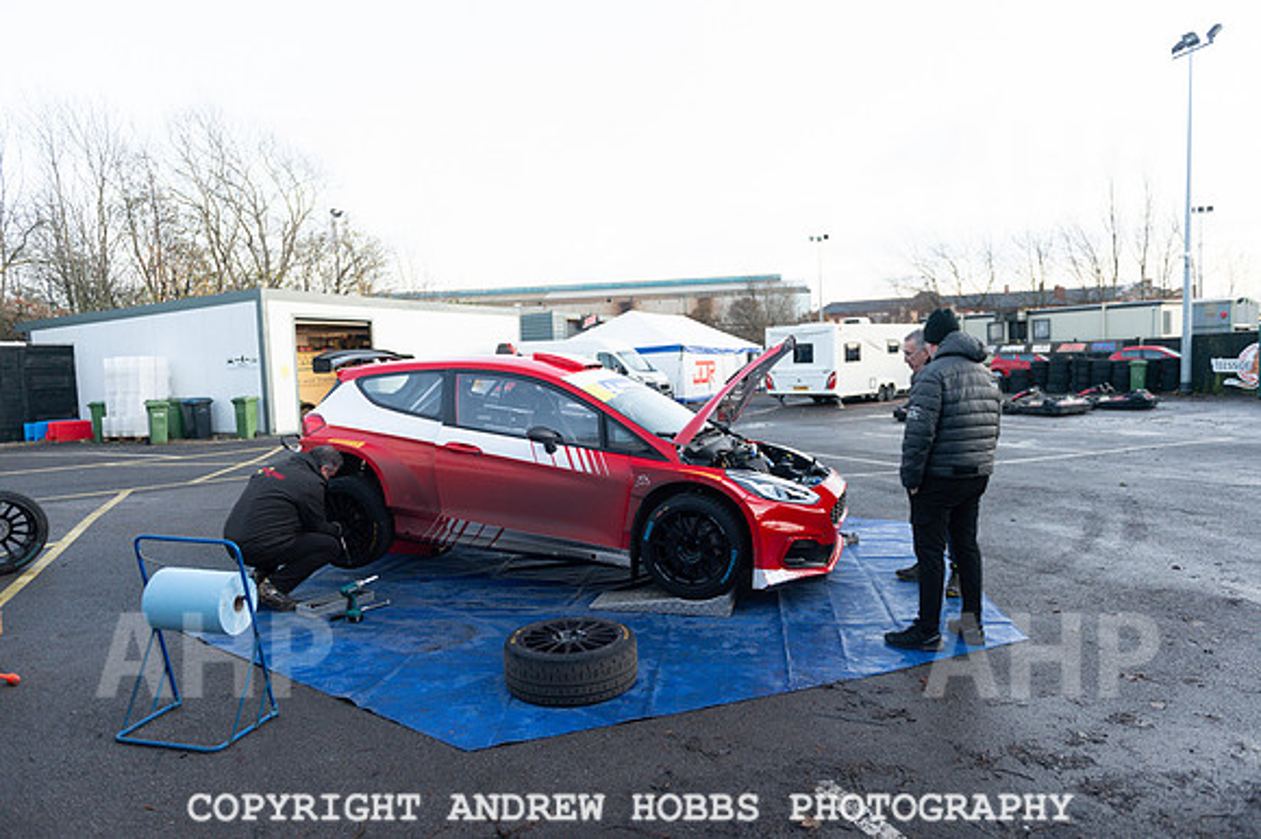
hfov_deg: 73.8
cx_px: 630
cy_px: 420
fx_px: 840
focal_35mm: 24
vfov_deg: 53.1
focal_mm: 24
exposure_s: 1/100
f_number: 3.2
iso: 1000
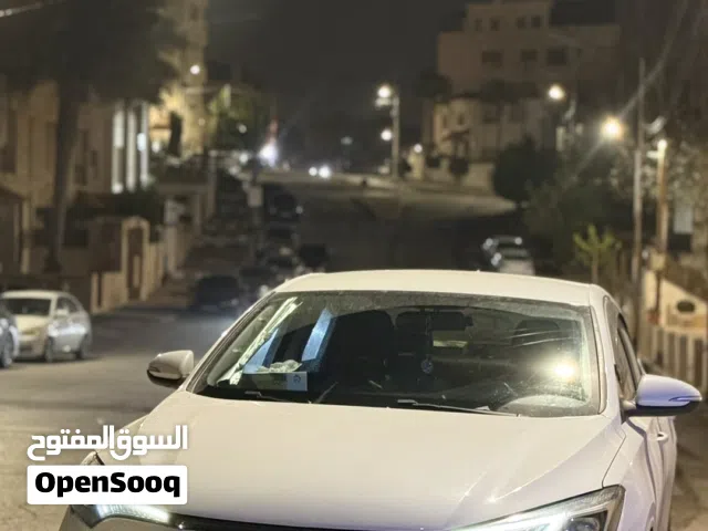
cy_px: 266
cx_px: 354
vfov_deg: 30.3
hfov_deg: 39.7
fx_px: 982
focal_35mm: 48
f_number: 1.78
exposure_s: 1/39
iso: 400
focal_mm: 6.76
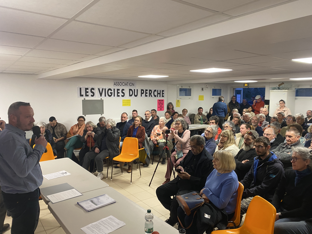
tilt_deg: -7.6
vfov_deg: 53.1
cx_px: 156
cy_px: 117
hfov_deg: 67.3
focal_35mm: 26
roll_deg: +0.0
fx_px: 234
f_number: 1.8
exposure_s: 1/50
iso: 200
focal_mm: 4.25
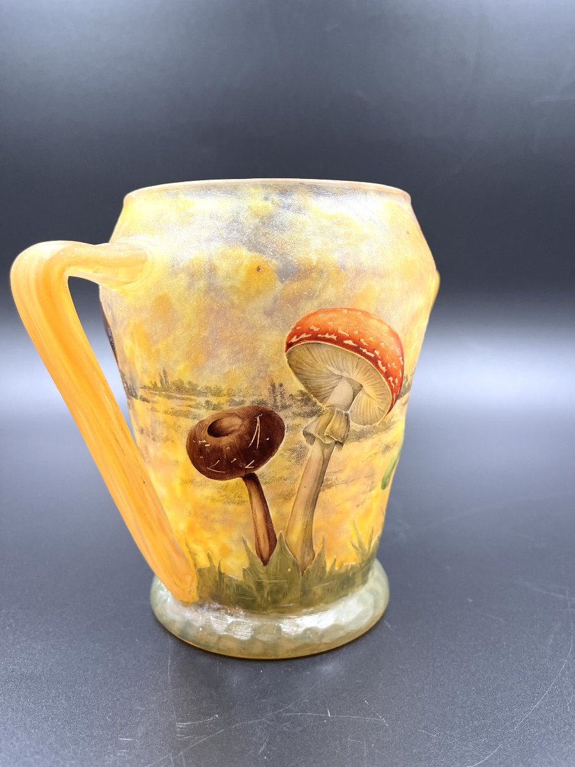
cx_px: 288
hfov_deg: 53.1
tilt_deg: -9.8
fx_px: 576
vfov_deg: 67.3
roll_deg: +2.0
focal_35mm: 26
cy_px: 384
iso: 125
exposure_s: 1/121
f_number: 1.6
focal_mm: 5.1
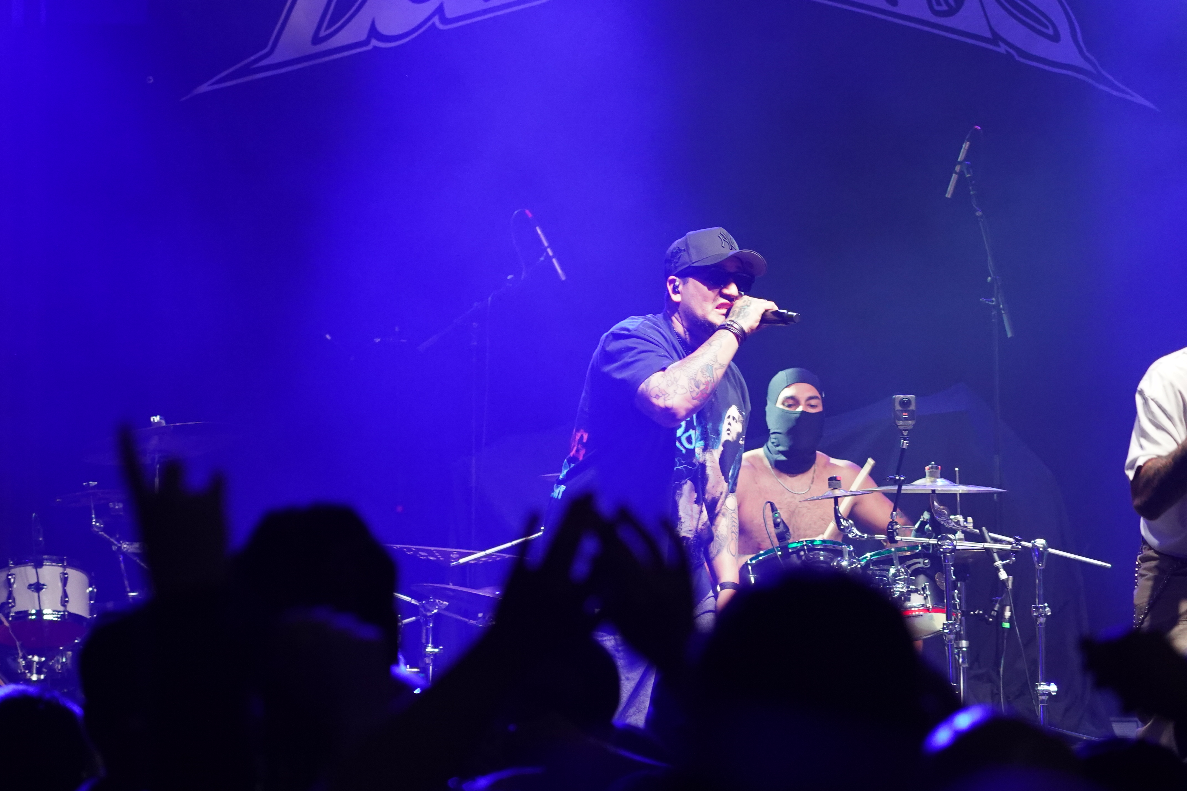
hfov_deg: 14.0
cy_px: 381
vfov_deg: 9.3
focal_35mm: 147
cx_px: 577
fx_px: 4846
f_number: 4
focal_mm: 105
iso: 4000
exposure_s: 1/125
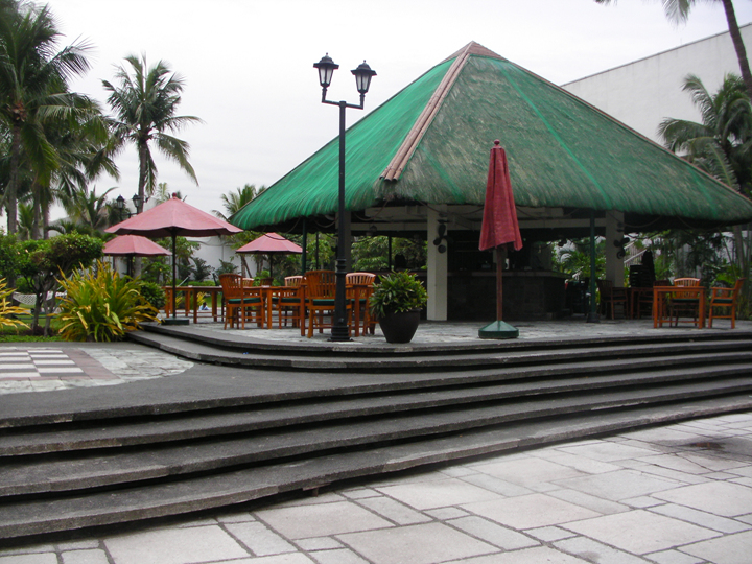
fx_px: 826
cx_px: 376
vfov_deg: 37.7
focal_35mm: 38
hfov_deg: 49.0
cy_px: 282
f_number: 4
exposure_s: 1/257
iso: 100
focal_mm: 6.3
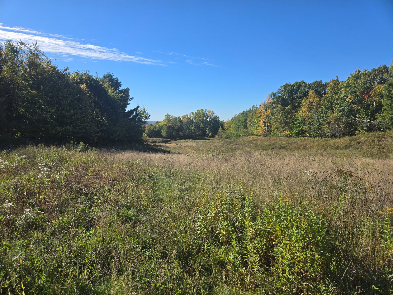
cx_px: 196
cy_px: 148
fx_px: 261
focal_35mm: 23
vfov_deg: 58.9
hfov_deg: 73.9
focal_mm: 5.4
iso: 25
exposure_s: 1/1681
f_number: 1.8
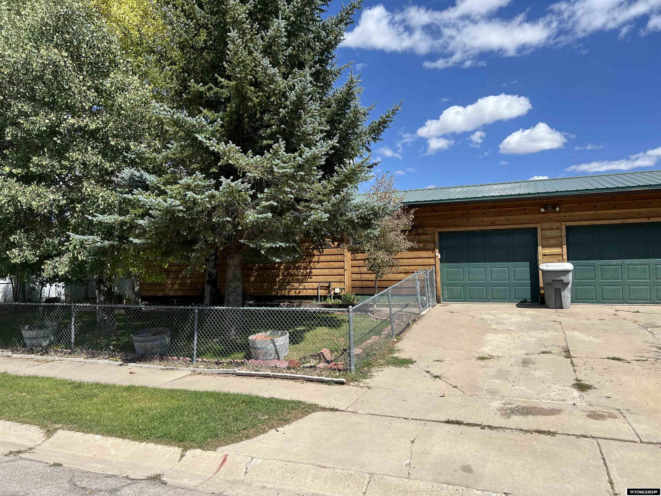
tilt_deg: +3.6
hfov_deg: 67.3
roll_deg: +1.0
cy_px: 248
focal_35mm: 26
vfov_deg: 53.1
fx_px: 496
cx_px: 330
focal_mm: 5.7
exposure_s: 1/4115
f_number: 1.5
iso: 50
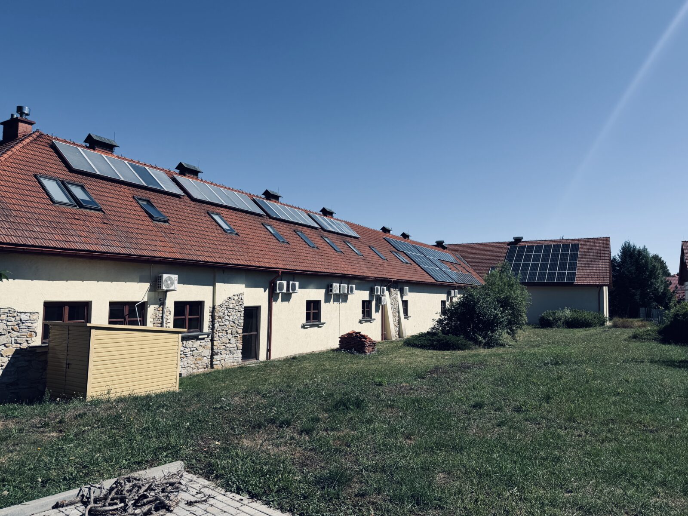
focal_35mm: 24
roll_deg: -1.3
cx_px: 344
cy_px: 258
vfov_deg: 56.8
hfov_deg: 71.6
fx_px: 477
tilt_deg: +4.5
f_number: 1.78
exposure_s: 1/6173
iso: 80
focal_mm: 6.76
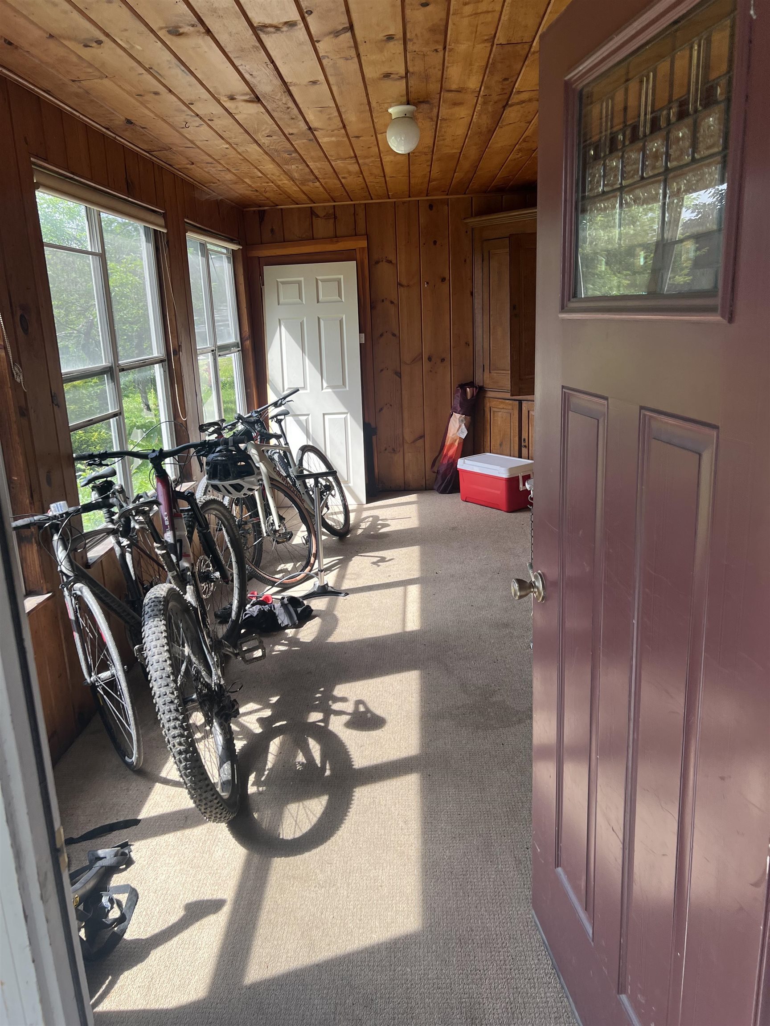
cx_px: 385
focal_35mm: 26
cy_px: 513
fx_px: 771
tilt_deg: -9.4
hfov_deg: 53.1
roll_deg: +2.0
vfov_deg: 67.3
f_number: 1.5
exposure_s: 1/488
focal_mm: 5.7
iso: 50
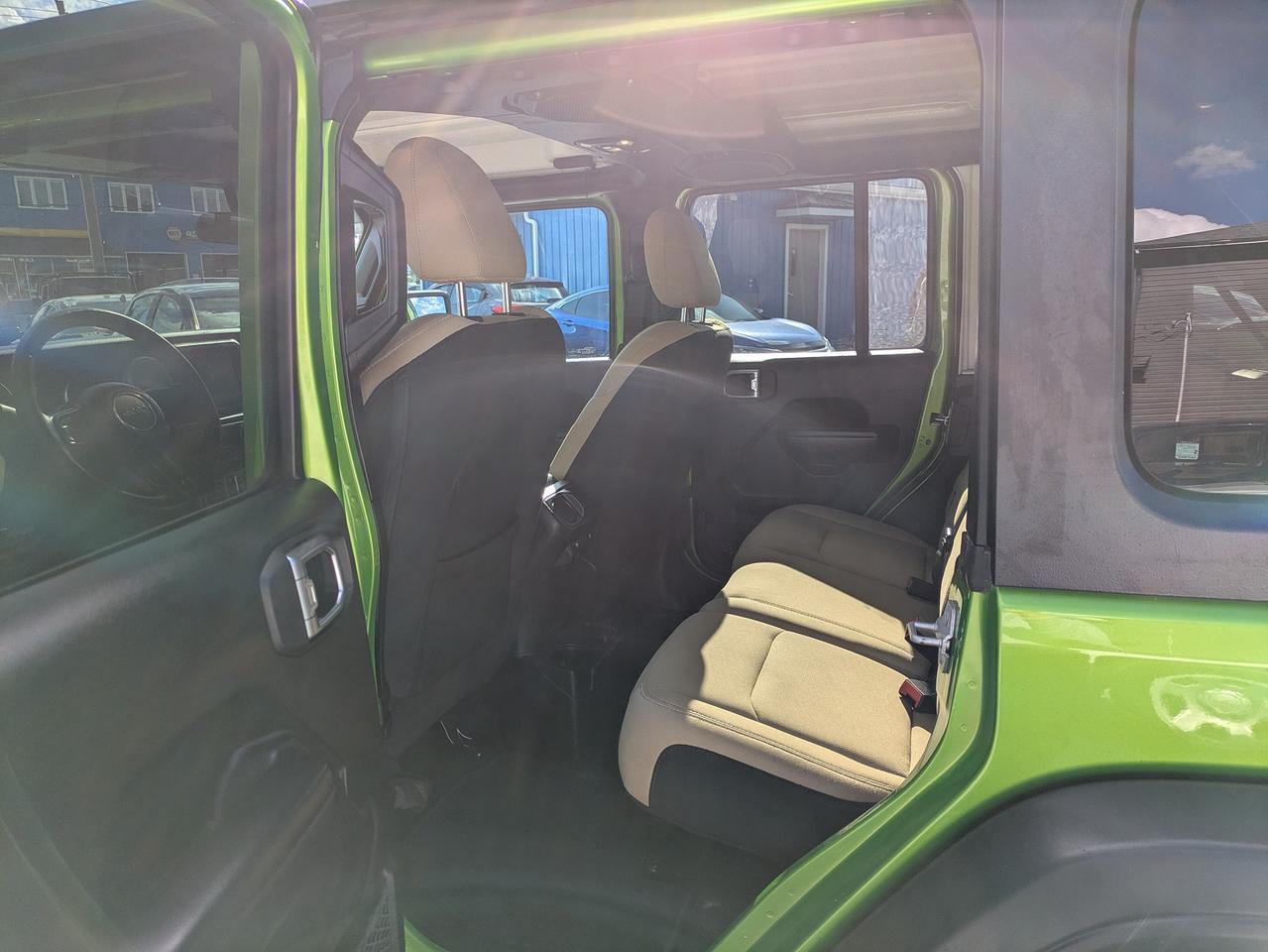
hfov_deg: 69.4
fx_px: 916
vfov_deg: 54.9
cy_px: 476
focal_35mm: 25
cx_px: 634
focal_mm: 5.43
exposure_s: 1/623
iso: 41
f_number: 1.89
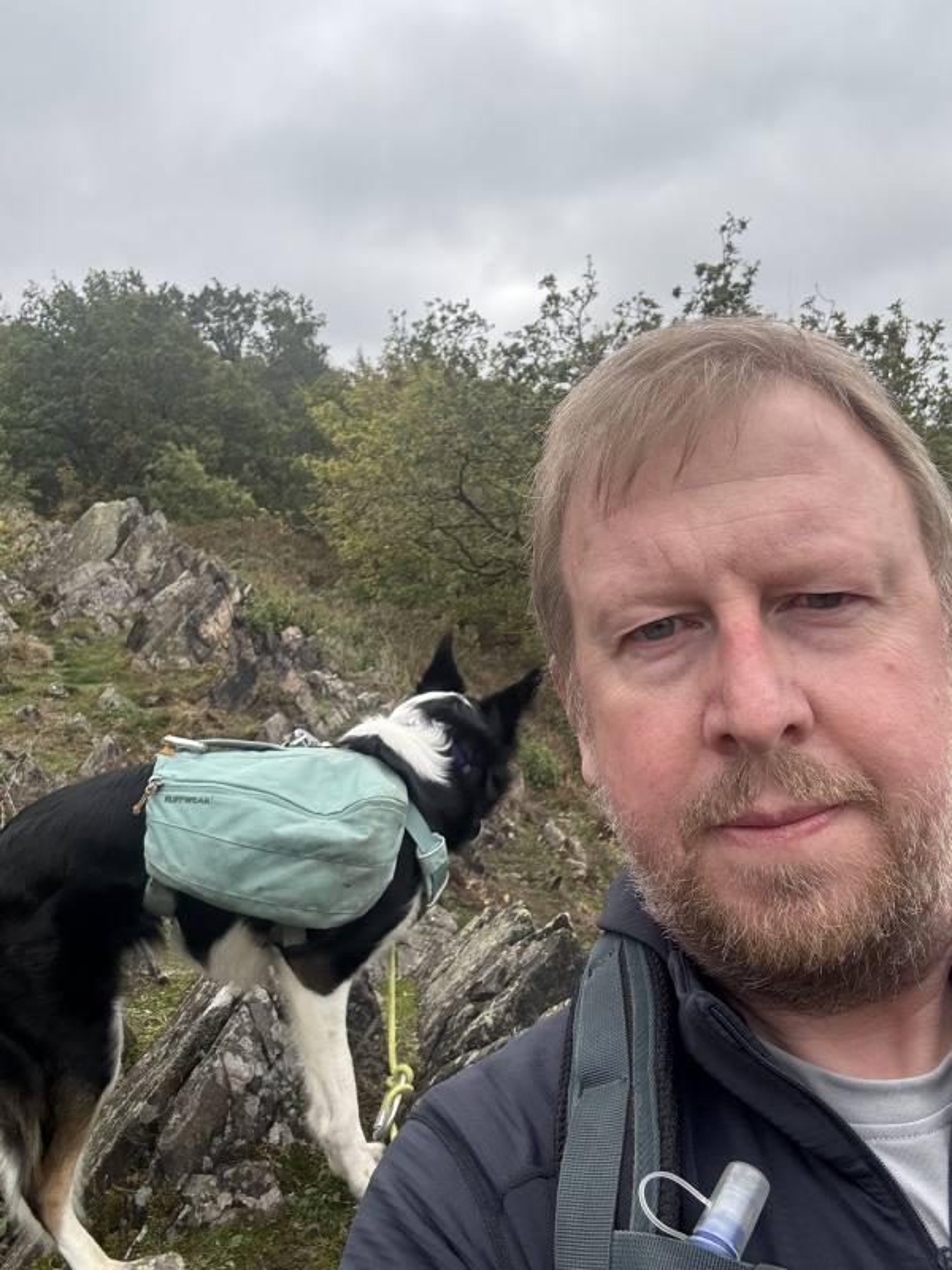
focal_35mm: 30
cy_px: 635
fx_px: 1100
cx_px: 476
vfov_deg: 60.0
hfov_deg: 46.8
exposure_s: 1/172
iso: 32
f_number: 1.9
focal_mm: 2.69
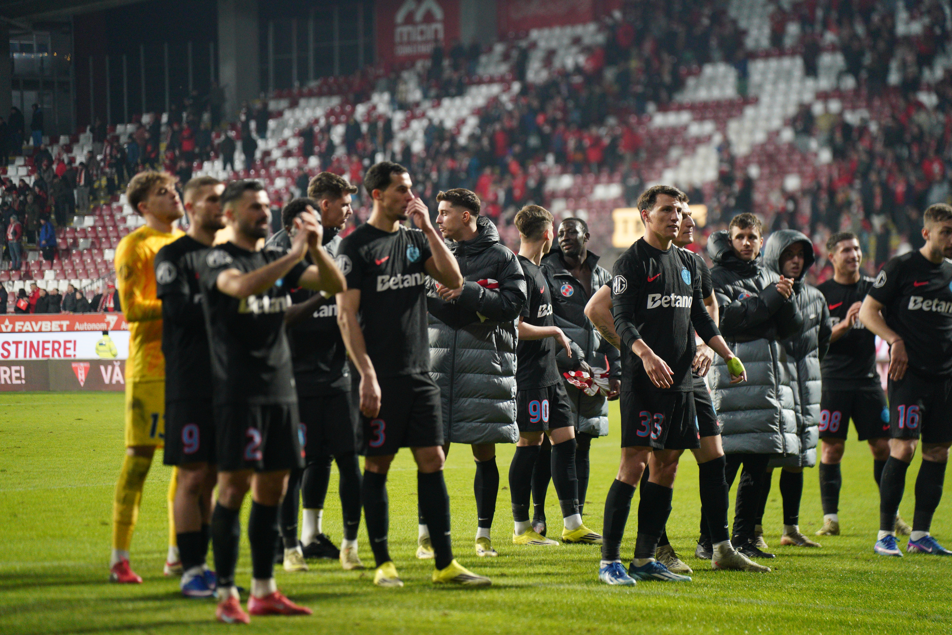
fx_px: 3570
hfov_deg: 15.2
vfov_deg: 10.2
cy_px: 318
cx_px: 476
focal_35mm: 135
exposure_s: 1/1250
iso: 4000
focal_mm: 135
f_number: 2.8
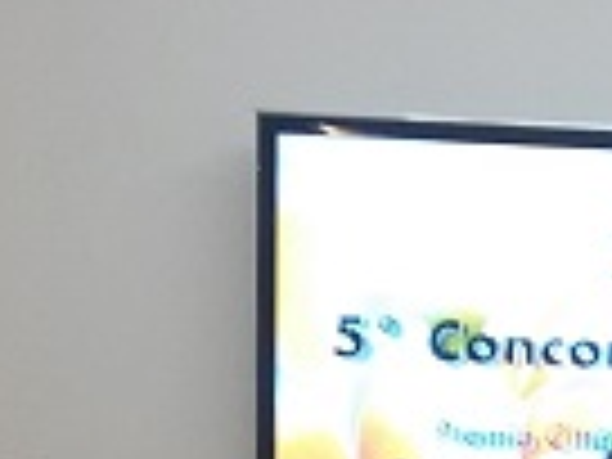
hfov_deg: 13.5
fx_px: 2457
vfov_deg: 10.1
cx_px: 868
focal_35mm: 139
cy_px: 830
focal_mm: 2.91
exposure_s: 1/33
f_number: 1.9
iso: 80
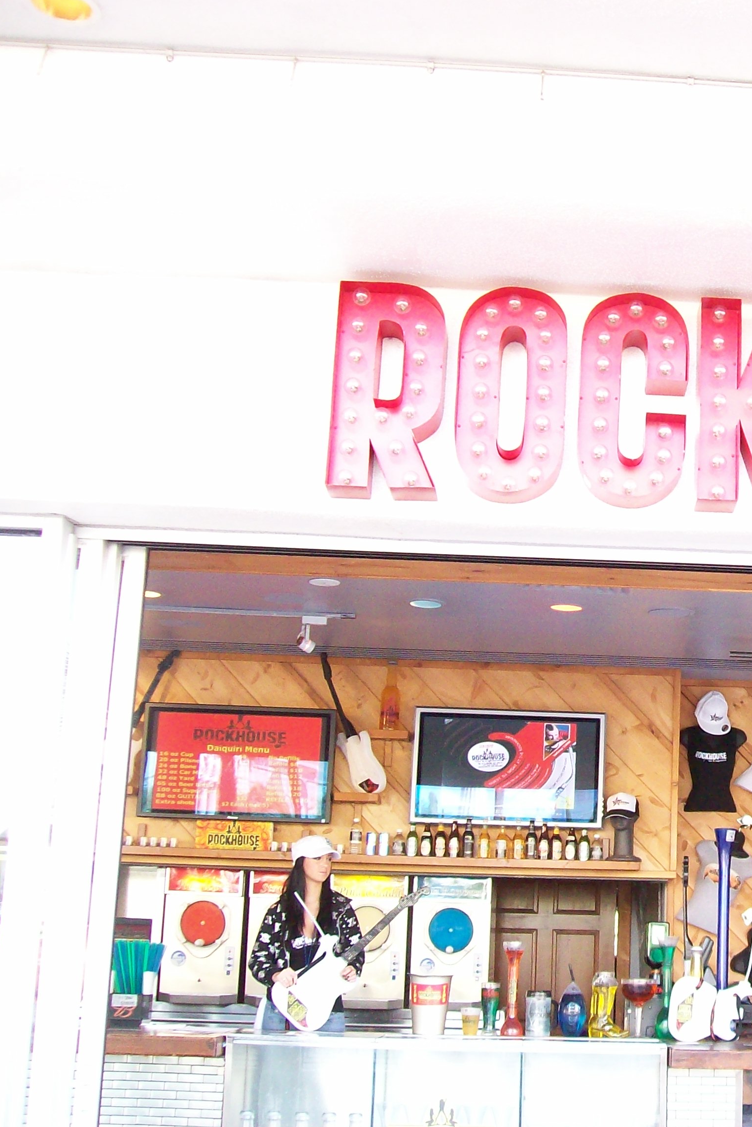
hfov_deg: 25.7
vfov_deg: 39.6
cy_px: 563
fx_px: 1566
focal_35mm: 50
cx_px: 743
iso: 200
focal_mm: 6
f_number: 2.7
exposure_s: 1/58.6
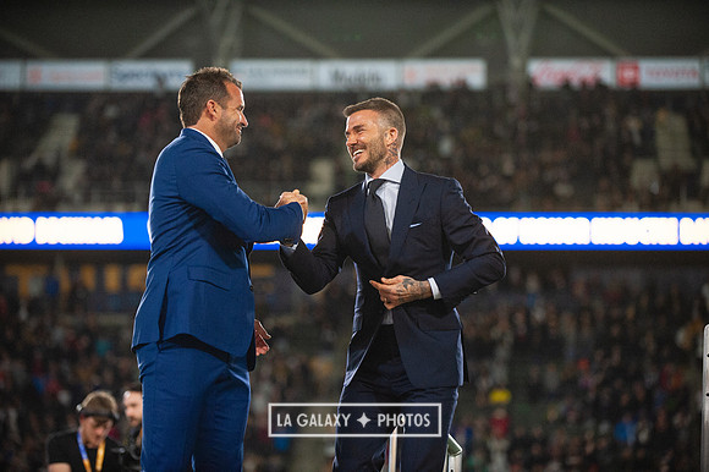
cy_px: 236
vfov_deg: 10.5
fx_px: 2559
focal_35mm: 130
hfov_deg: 15.8
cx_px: 354
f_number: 2.8
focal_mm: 130
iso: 3200
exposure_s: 1/2000
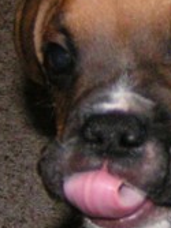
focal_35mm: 146
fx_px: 963
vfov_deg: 13.5
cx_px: 212
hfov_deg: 10.0
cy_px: 119
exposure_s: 1/40
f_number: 2.8
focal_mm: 5.8
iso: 200
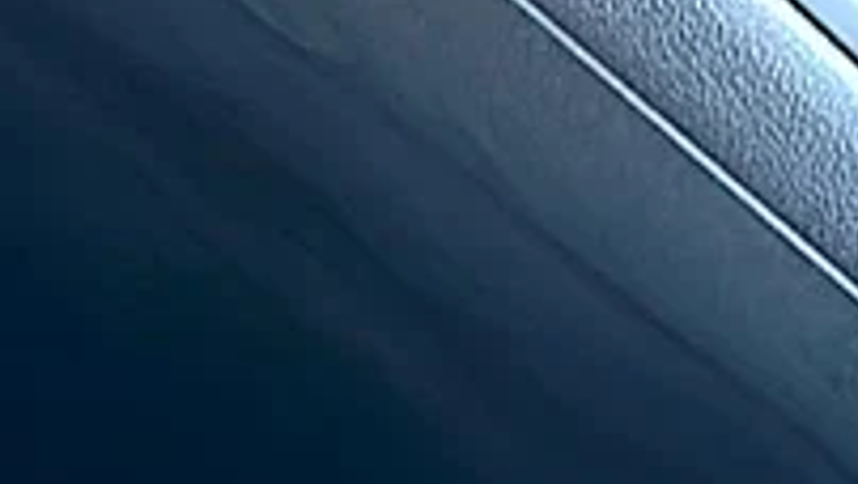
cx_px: 1215
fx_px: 3689
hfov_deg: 12.7
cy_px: -422
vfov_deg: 7.3
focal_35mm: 162
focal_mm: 6.86
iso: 80
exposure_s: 1/48
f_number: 1.78
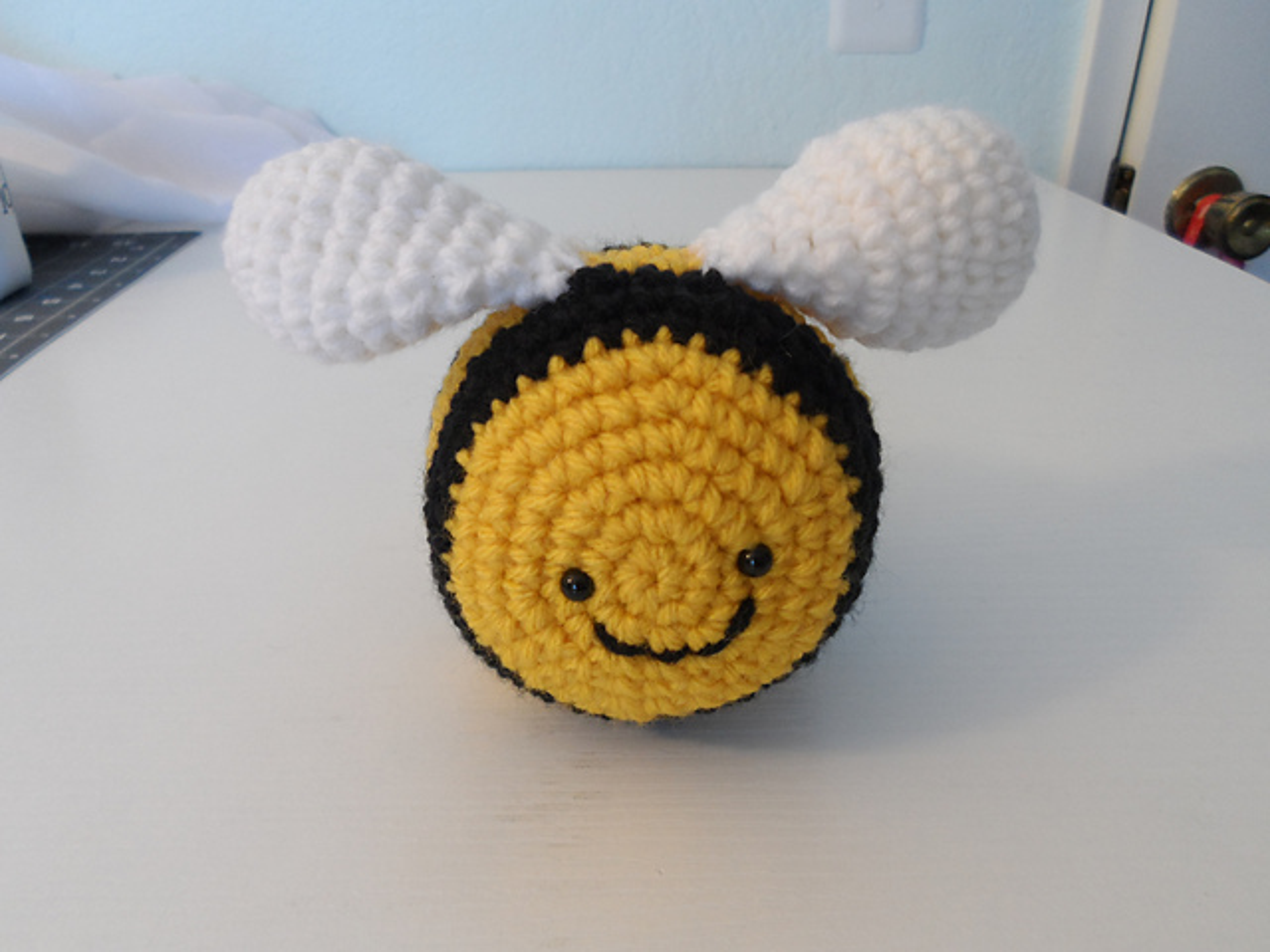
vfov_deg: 54.9
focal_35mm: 25
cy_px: 476
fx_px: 917
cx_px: 635
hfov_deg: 69.4
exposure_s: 1/30
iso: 160
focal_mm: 4.5
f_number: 2.5
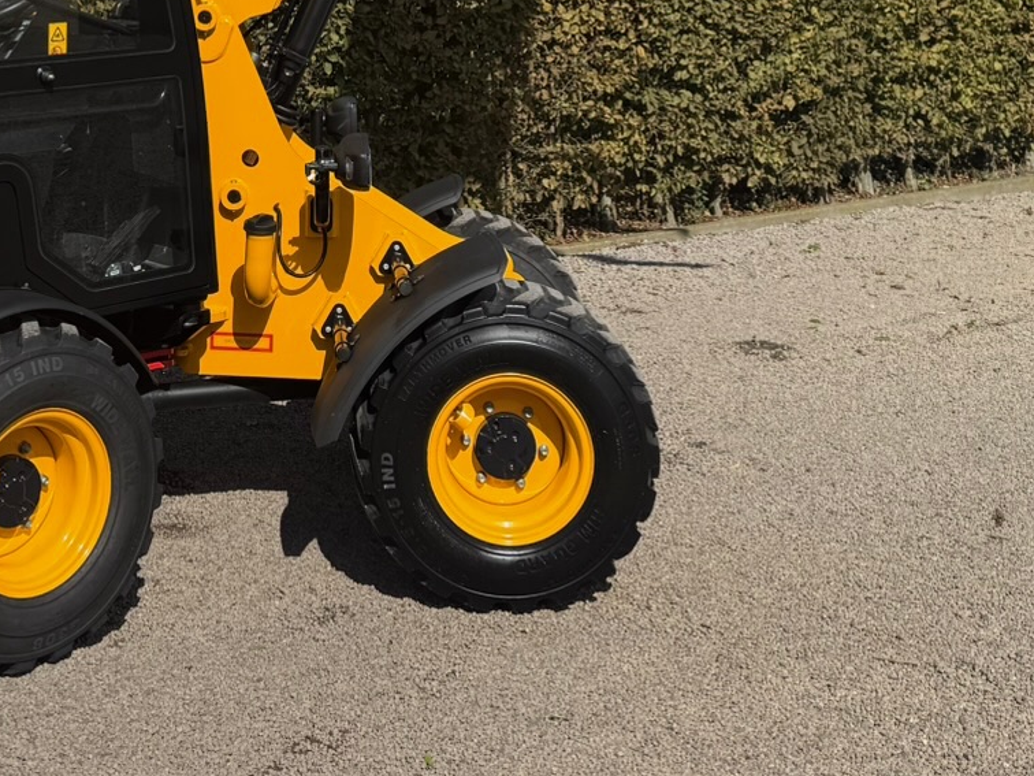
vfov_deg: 20.6
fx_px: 1942
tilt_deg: +3.5
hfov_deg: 29.5
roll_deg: -0.9
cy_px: -229
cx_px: 294
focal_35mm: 65
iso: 80
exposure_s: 1/5319
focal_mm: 6.76
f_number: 1.78
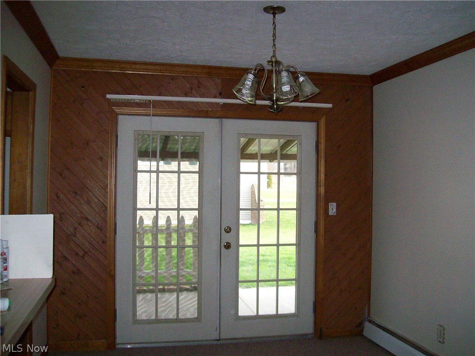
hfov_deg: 51.4
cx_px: 238
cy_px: 178
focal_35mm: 36
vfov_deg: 39.7
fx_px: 494
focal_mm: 6
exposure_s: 1/77.6
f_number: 2.7
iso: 200
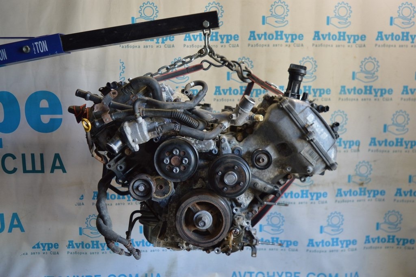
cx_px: 208
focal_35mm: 32
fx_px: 364
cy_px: 138
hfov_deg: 59.5
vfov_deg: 41.6
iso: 450
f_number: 3.8
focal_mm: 21
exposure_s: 1/60
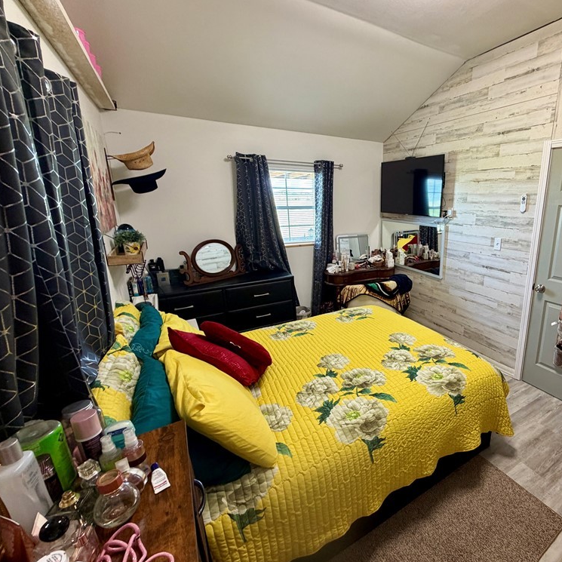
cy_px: 277
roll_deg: -0.2
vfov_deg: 84.0
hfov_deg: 80.7
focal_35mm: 17
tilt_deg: -15.4
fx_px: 312
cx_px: 382
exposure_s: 1/60
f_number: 2.2
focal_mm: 2.22
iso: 250
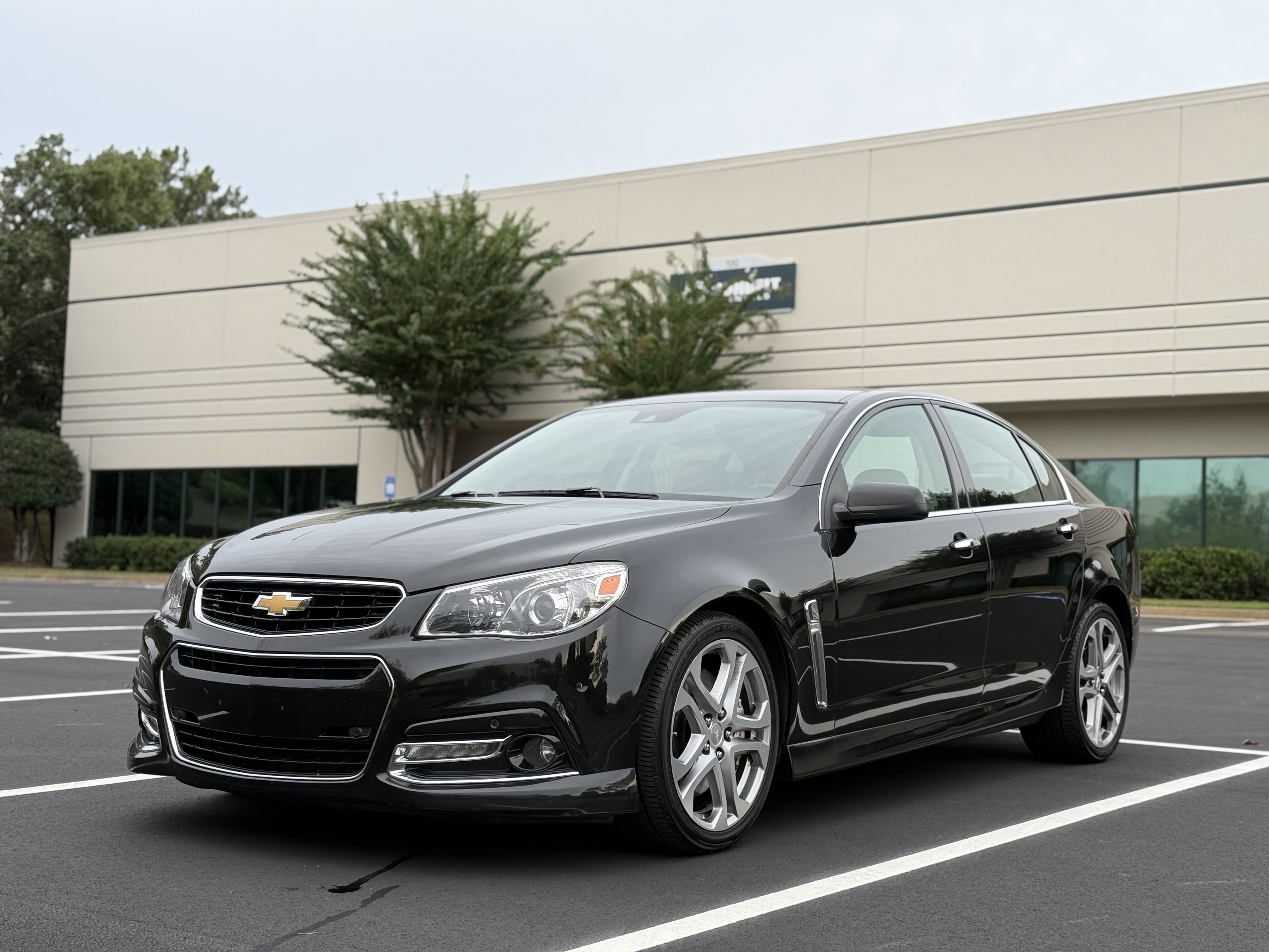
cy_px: 476
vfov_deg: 30.3
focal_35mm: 48
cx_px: 634
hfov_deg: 39.7
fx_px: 1760
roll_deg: -2.0
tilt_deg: +4.7
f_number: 1.78
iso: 80
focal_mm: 6.76
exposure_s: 1/201
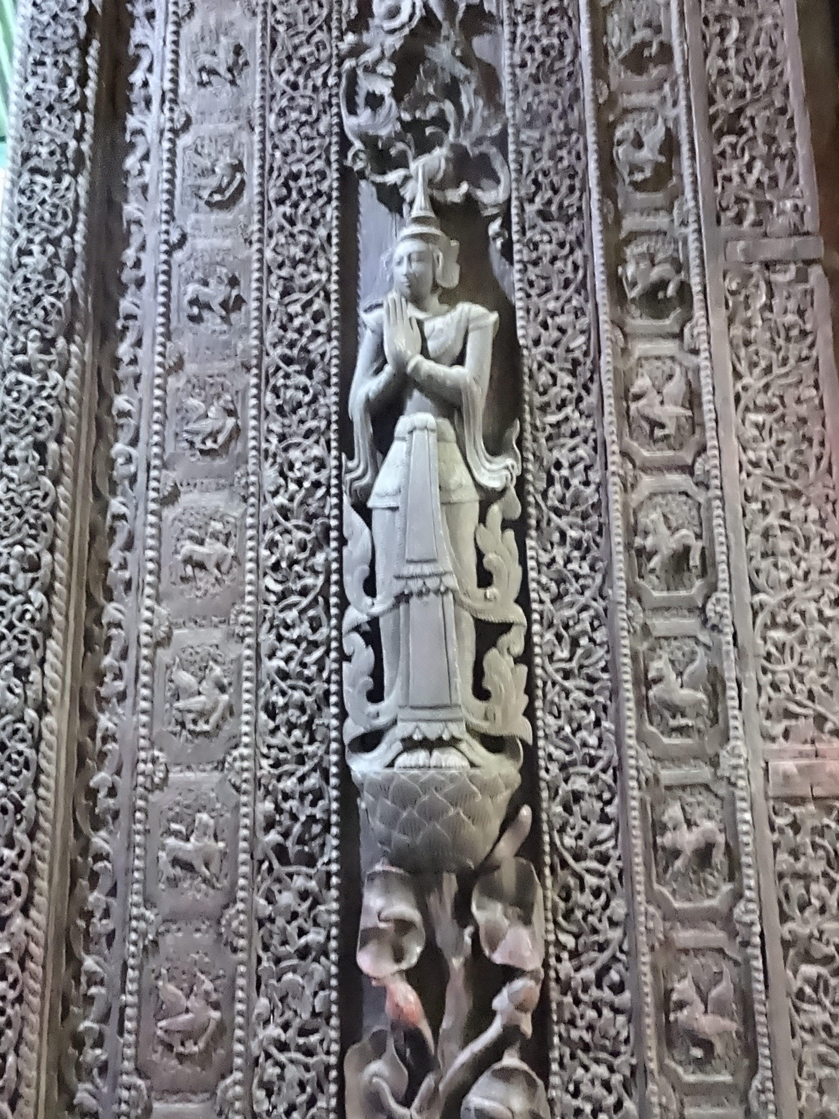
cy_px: 560
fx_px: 1034
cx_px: 420
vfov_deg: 56.8
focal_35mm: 32
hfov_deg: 44.2
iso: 6400
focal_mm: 5.43
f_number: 4
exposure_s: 1/4
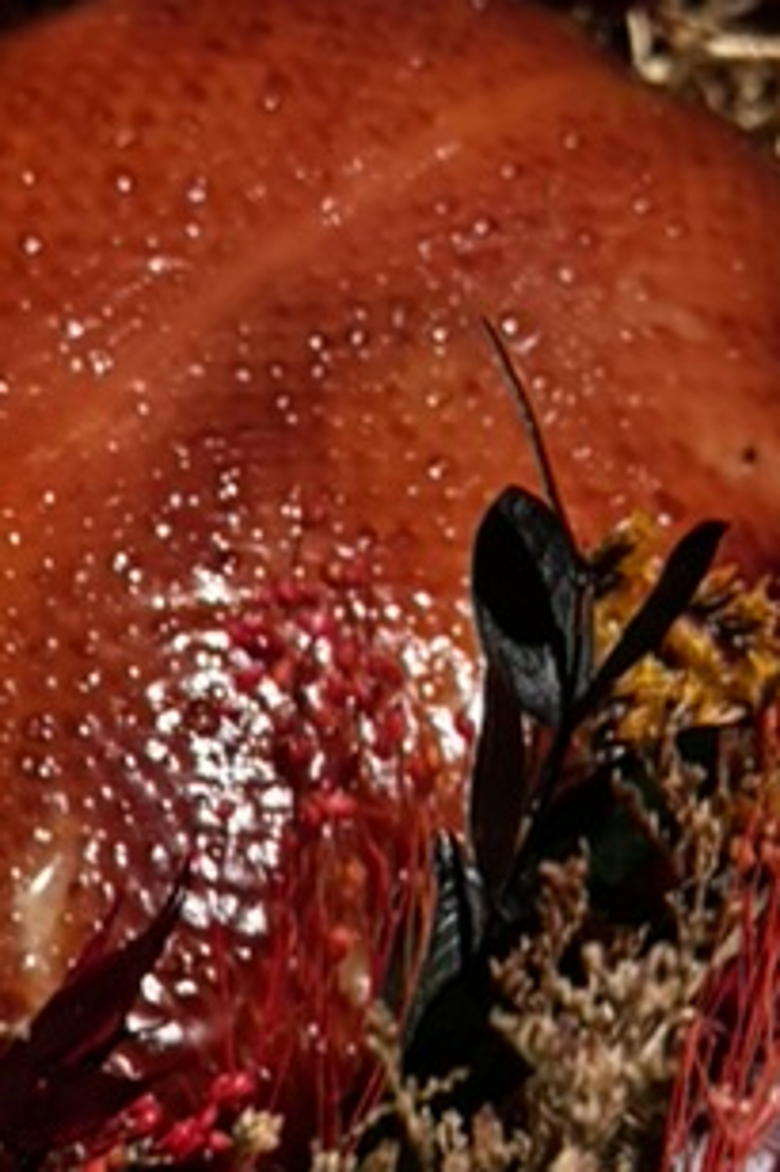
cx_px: 175
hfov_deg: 16.3
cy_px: 666
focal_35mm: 83
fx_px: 2700
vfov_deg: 24.5
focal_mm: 6.76
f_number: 1.78
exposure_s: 1/33
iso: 800
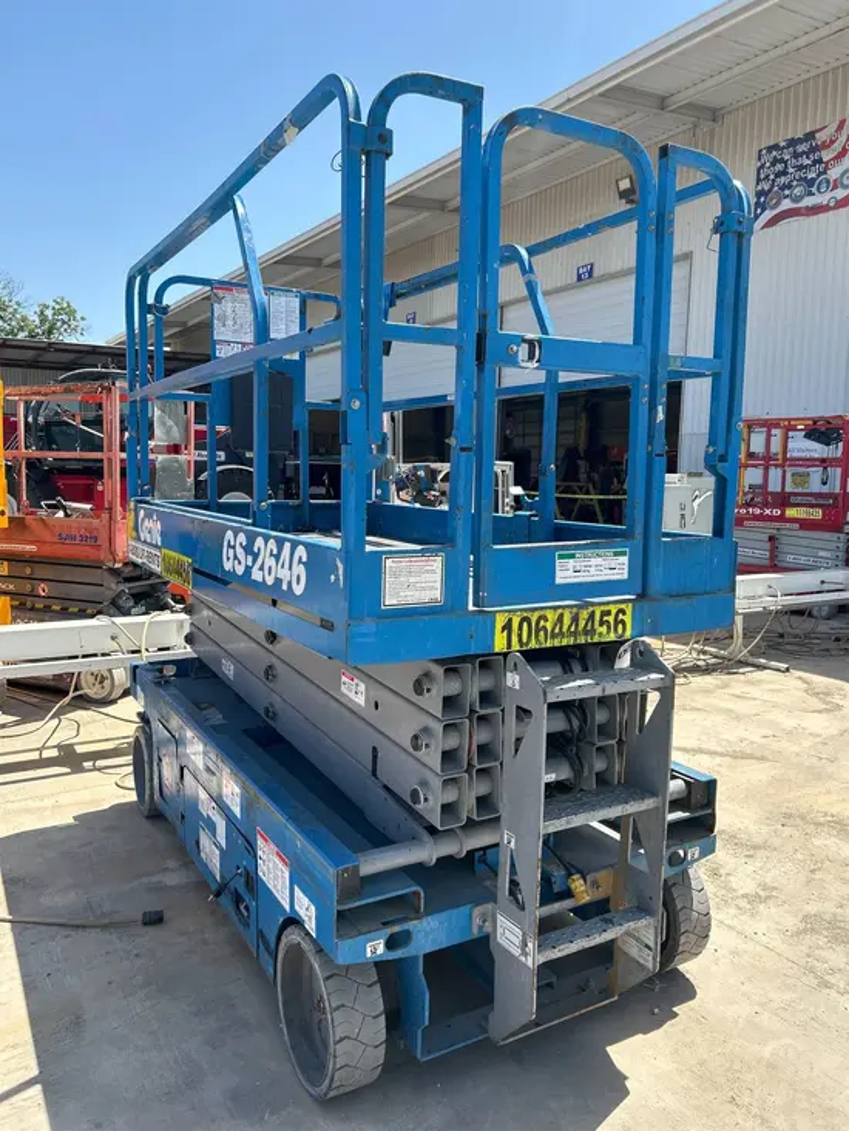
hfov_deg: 53.1
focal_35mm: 26
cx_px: 424
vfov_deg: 67.3
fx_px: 850
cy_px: 566
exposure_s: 1/1972
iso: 50
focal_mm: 5.7
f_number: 1.5
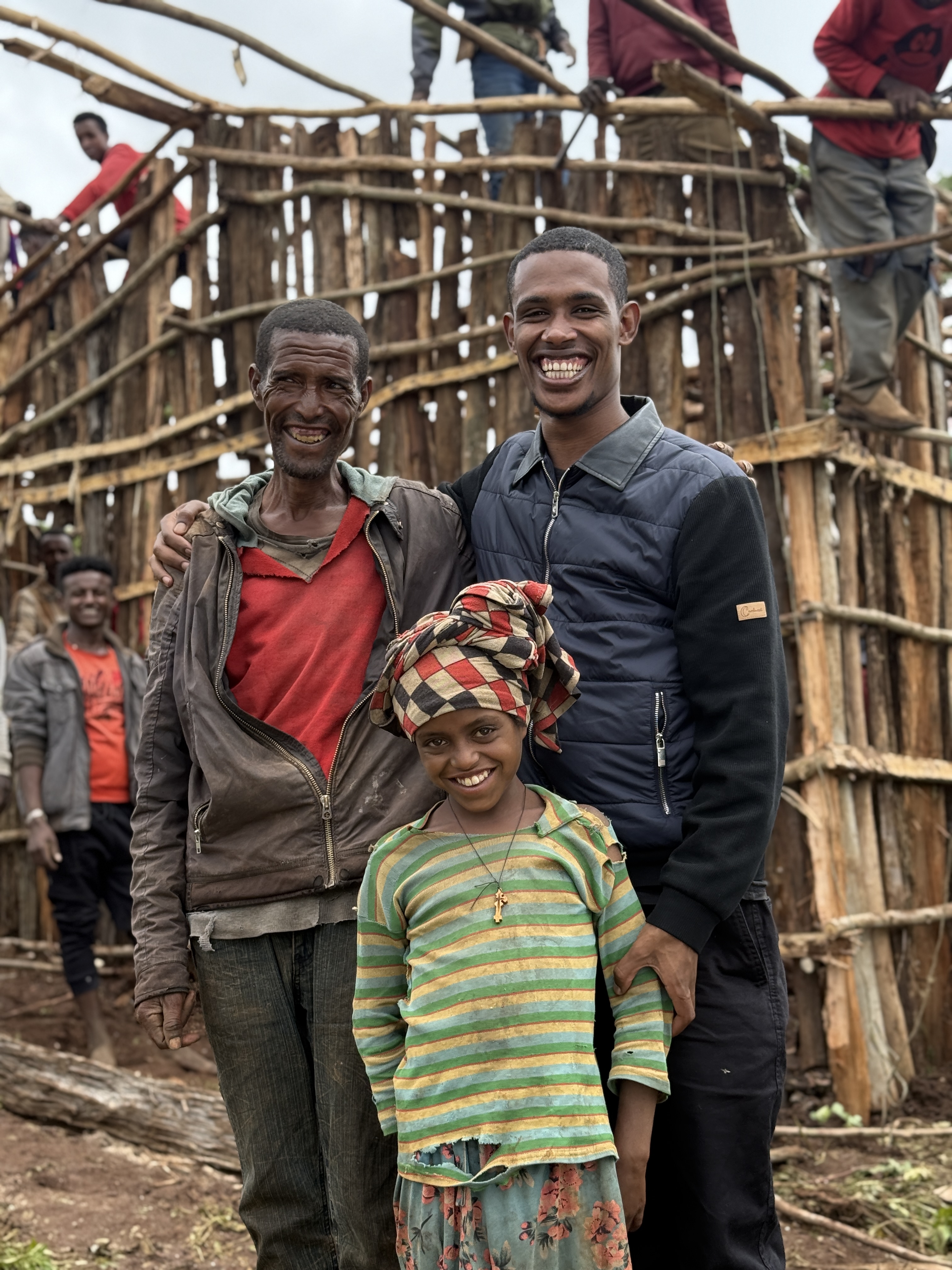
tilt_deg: +6.4
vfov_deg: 39.7
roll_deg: +4.0
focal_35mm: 48
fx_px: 1760
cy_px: 635
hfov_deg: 30.3
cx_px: 476
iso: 100
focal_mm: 6.76
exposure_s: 1/1642
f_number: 1.78
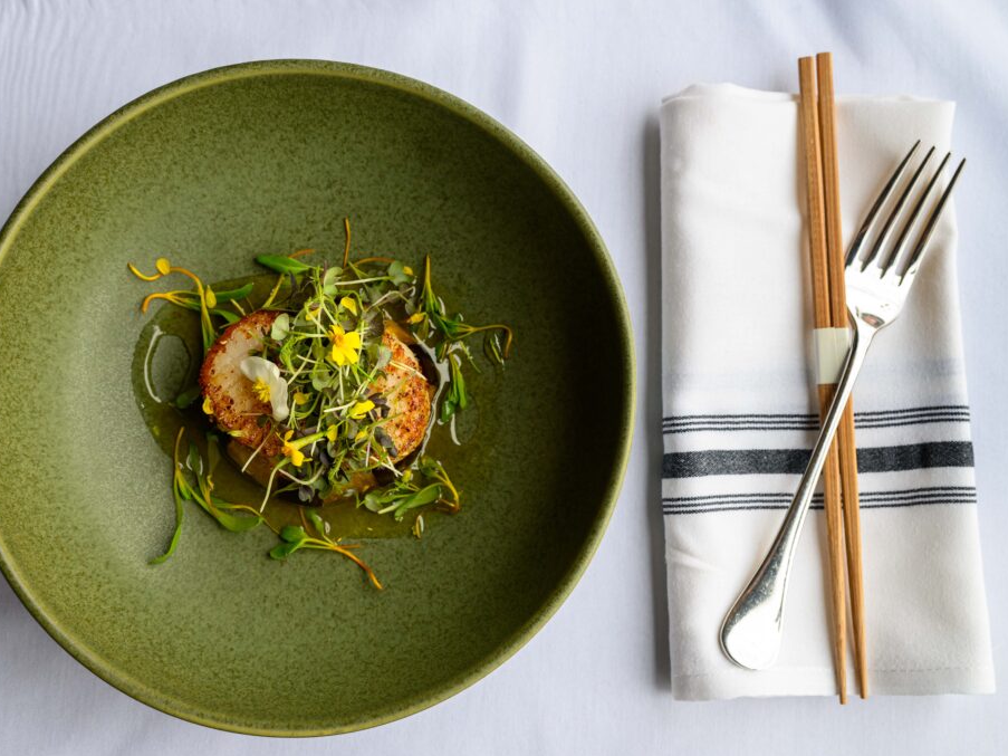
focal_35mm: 36
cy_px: 380
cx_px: 484
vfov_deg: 39.6
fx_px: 1048
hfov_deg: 51.3
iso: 720
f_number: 6.3
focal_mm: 33
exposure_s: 1/100
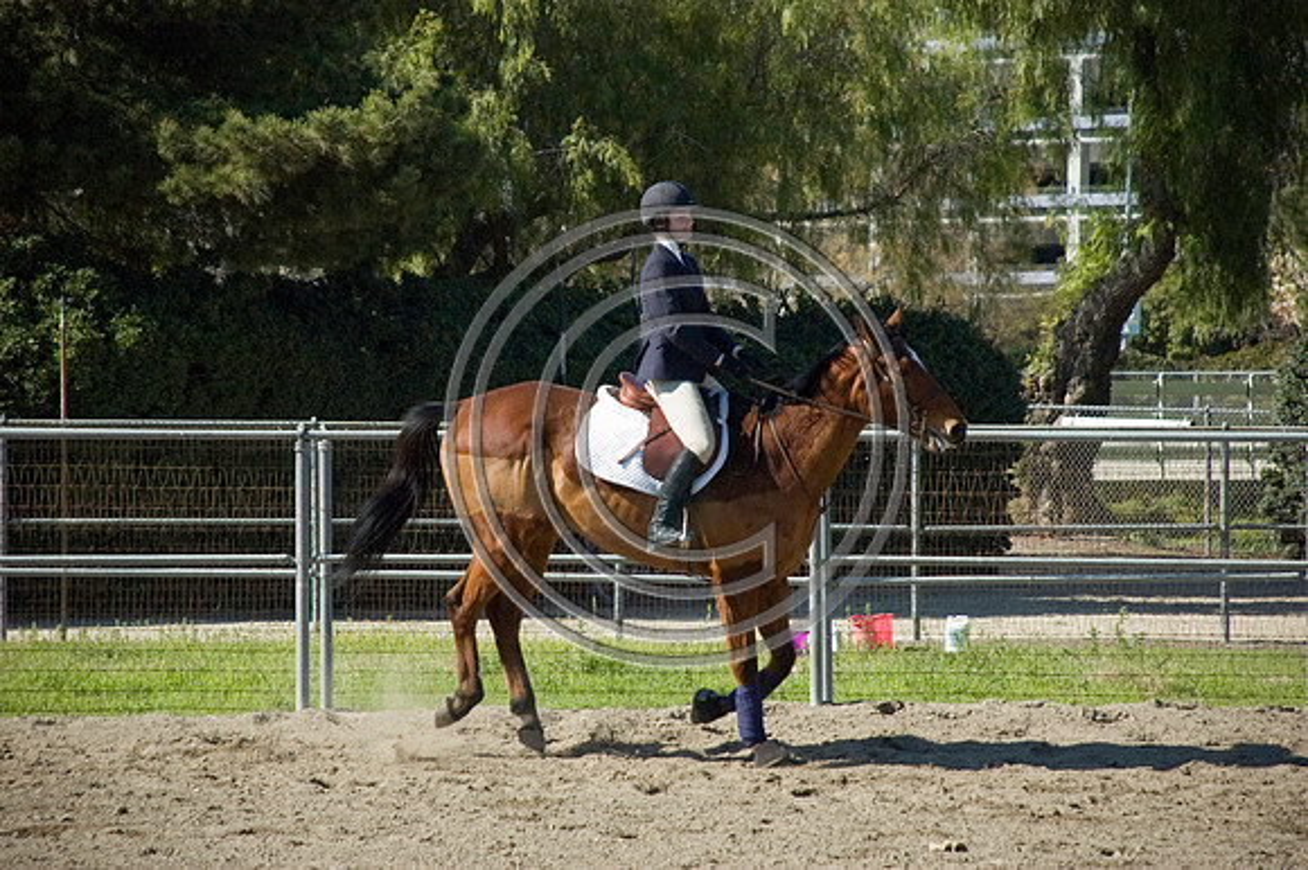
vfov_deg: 6.8
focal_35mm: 202
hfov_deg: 10.2
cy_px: 435
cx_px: 654
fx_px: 7353
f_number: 5.6
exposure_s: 1/400
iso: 800
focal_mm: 135
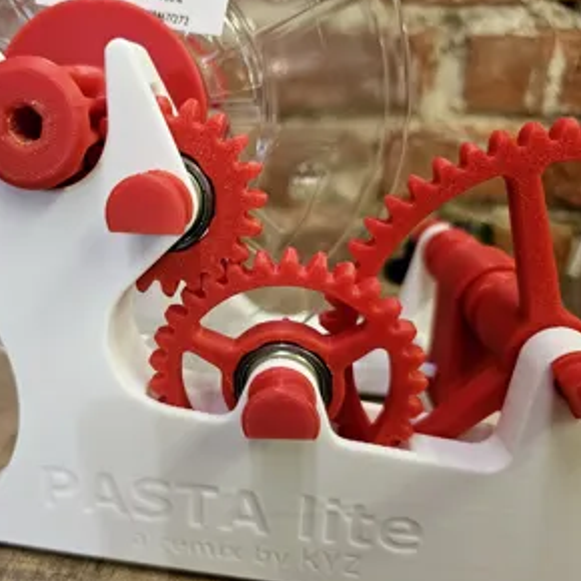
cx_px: 184
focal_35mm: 28
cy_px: 286
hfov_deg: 55.8
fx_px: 532
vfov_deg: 57.3
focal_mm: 6.3
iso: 500
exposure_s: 1/51
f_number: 1.7
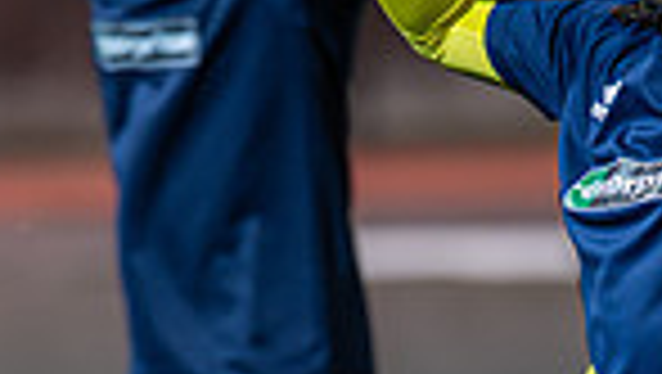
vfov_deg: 1.9
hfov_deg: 3.3
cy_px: 500
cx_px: 406
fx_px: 11403
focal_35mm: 649
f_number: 1.8
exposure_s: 1/800
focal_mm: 135
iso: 5000
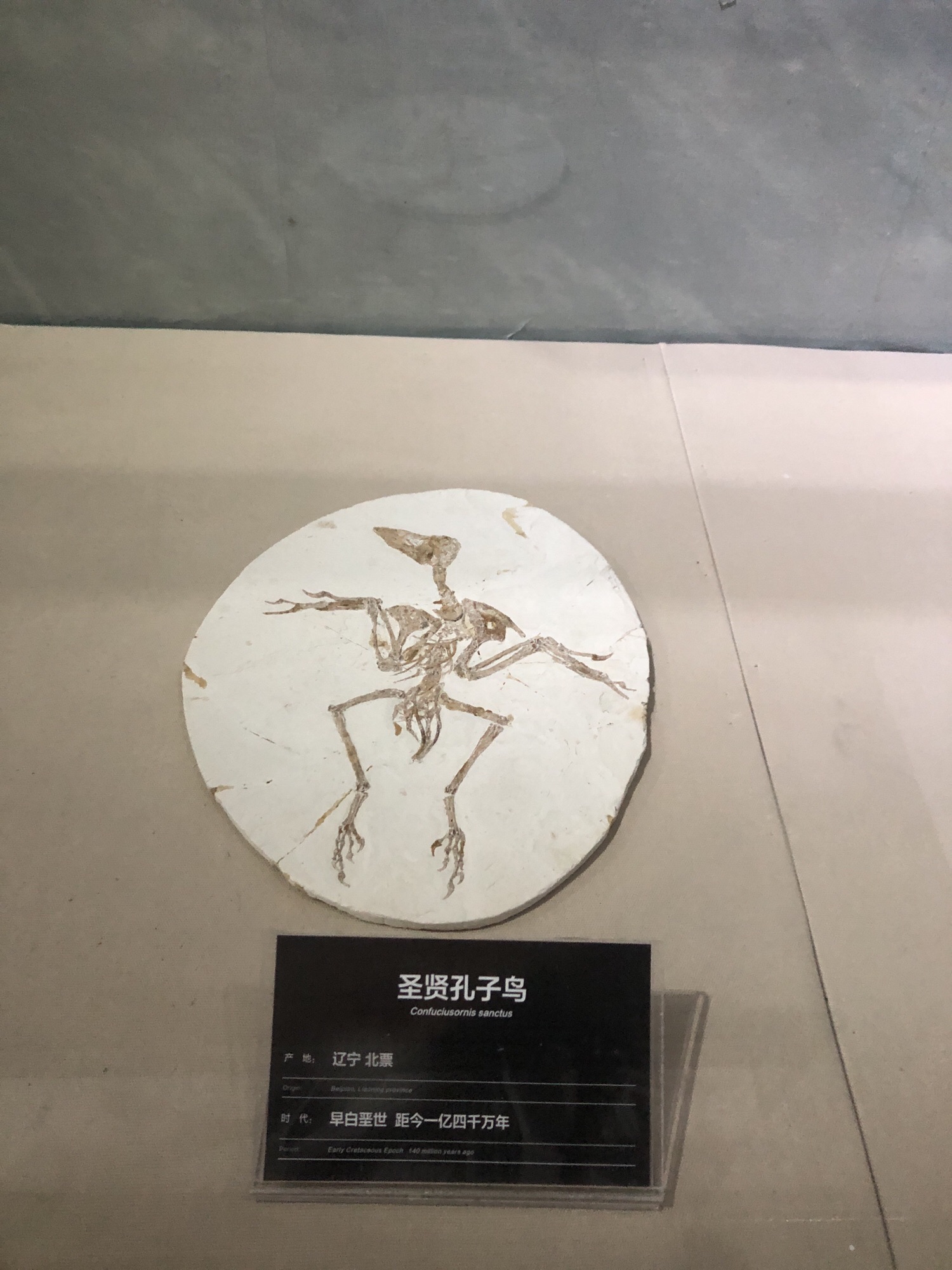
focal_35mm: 28
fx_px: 1027
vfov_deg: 63.4
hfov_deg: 49.7
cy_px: 635
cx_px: 476
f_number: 1.8
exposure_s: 1/15
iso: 100
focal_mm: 3.99
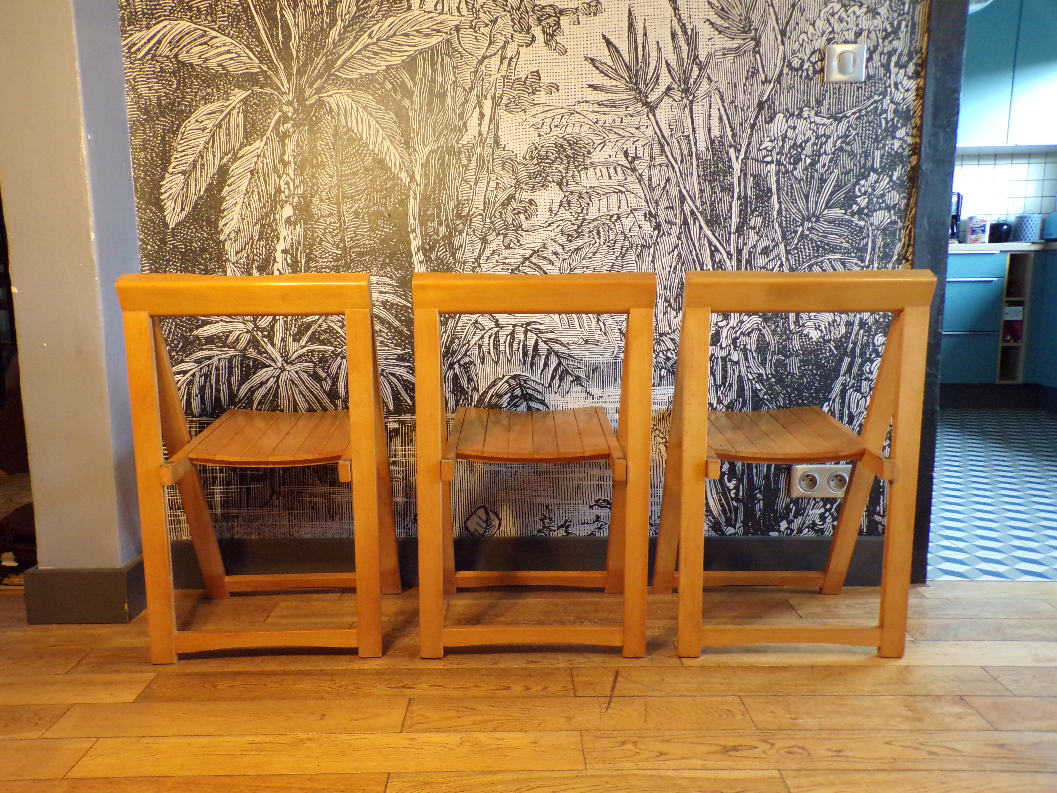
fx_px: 855
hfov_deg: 63.4
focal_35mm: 28
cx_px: 528
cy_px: 396
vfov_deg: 49.7
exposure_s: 1/13
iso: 400
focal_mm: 5
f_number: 3.1
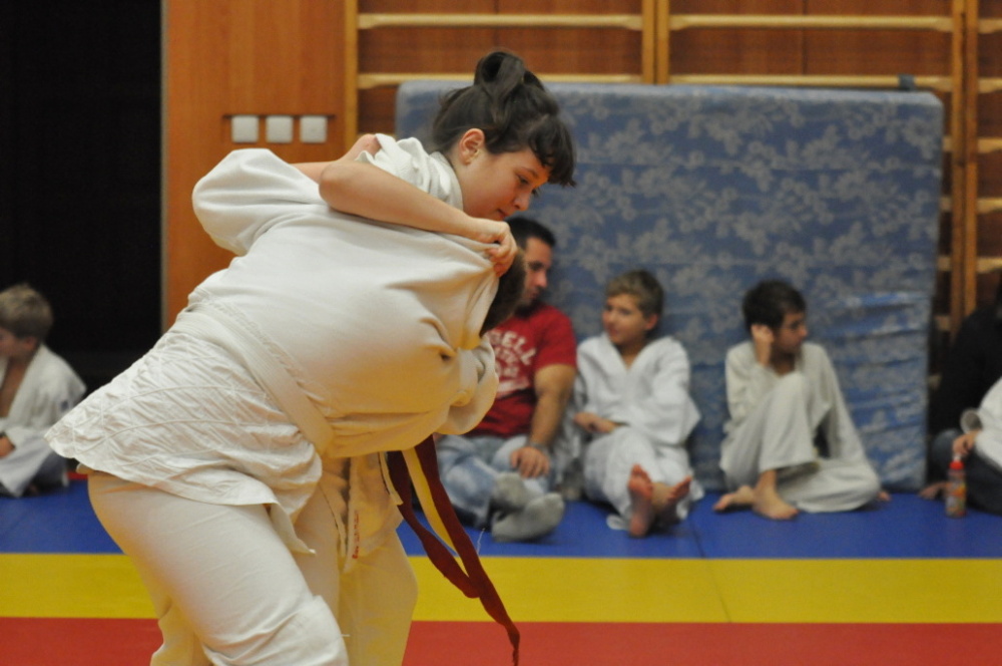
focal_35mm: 105
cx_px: 501
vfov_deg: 13.0
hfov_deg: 19.5
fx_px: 2919
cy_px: 333
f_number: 2.8
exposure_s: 1/400
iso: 2500
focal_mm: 70
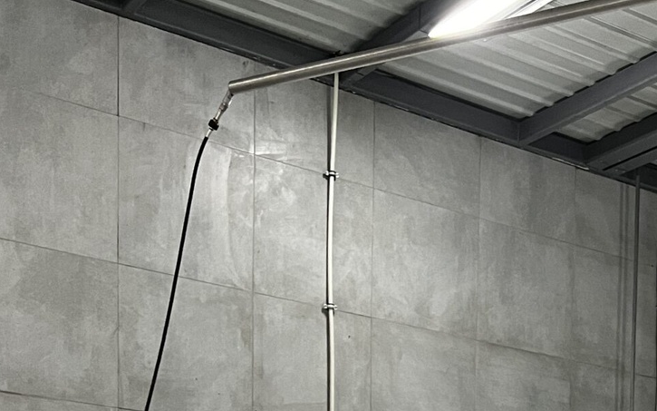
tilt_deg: -3.5
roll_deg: -3.2
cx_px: 604
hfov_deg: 27.1
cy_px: 739
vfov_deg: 15.4
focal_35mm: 73
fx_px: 1307
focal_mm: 5.7
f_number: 1.5
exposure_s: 1/50
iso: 250
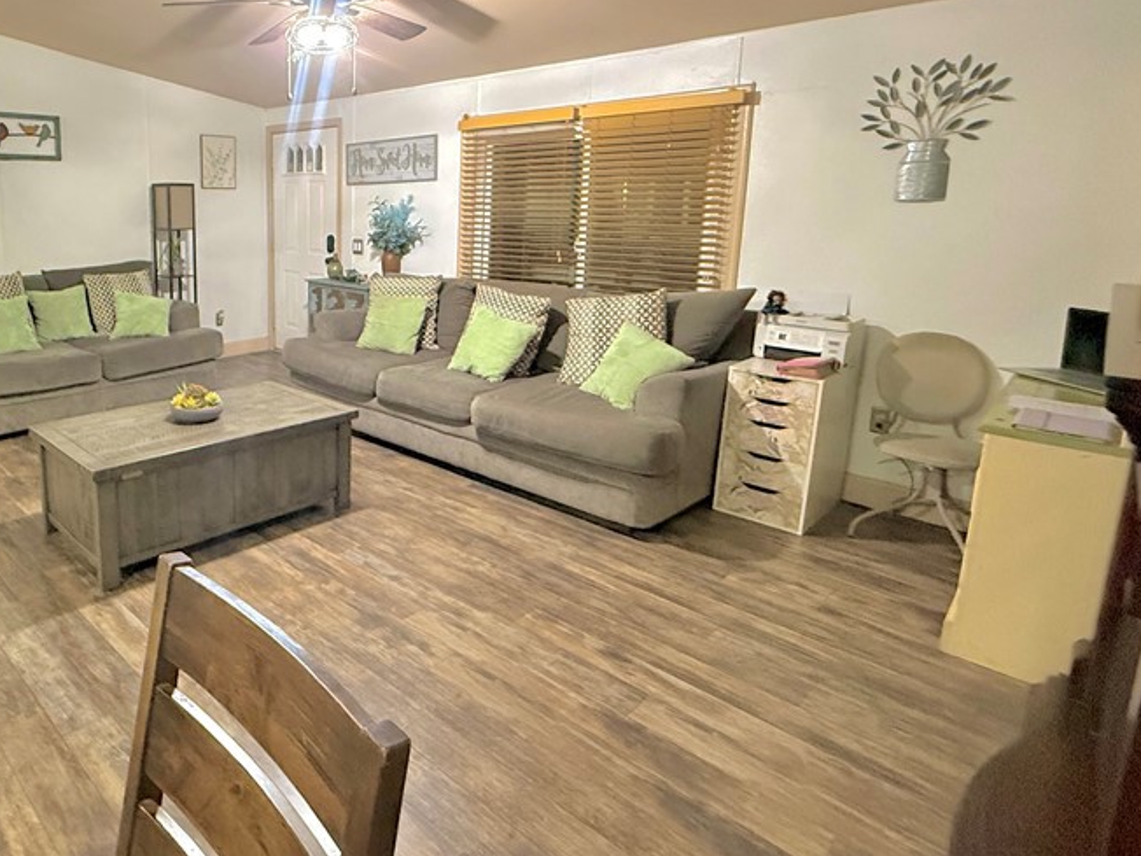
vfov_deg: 60.4
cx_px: 313
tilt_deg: -9.3
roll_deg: -0.2
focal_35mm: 22
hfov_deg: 72.1
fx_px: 725
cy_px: 327
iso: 1000
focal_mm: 2.22
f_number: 2.2
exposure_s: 1/60
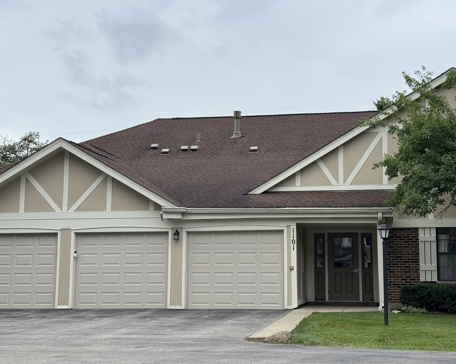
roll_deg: -0.4
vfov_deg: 27.6
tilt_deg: +7.5
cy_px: 188
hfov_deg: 34.1
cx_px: 266
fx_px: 742
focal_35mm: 55
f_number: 1.78
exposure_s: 1/2179
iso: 64
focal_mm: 6.76
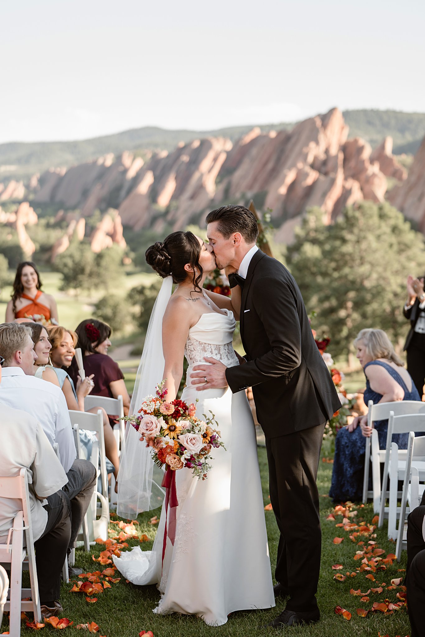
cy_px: 318
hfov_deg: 18.2
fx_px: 1328
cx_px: 212
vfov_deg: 27.0
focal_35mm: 75
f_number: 2.8
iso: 200
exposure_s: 1/500
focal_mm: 75
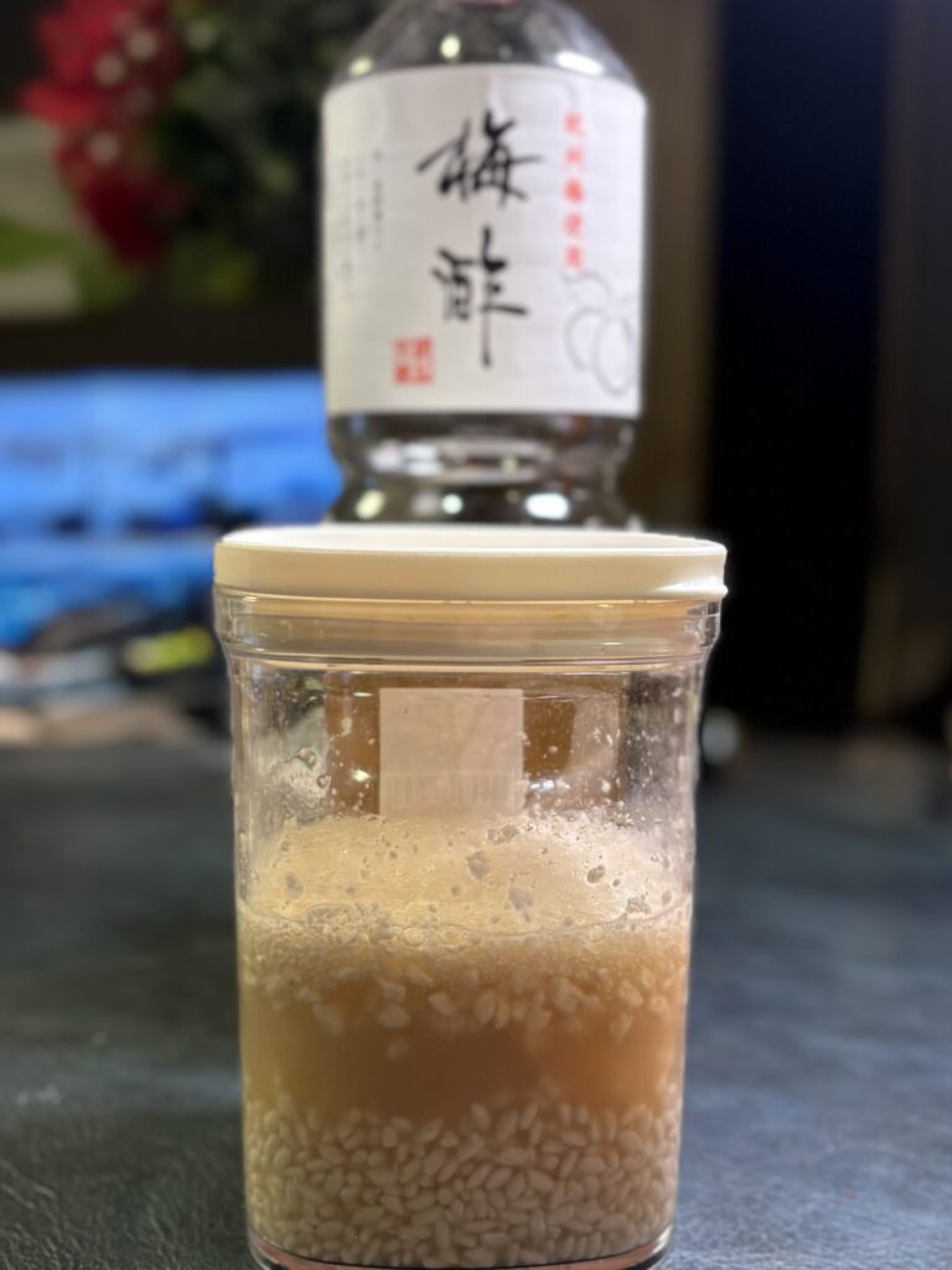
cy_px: 635
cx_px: 476
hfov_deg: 53.1
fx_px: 953
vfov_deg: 67.3
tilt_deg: -5.5
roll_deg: -1.1
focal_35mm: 26
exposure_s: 1/54
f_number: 1.6
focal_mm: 5.96
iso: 100
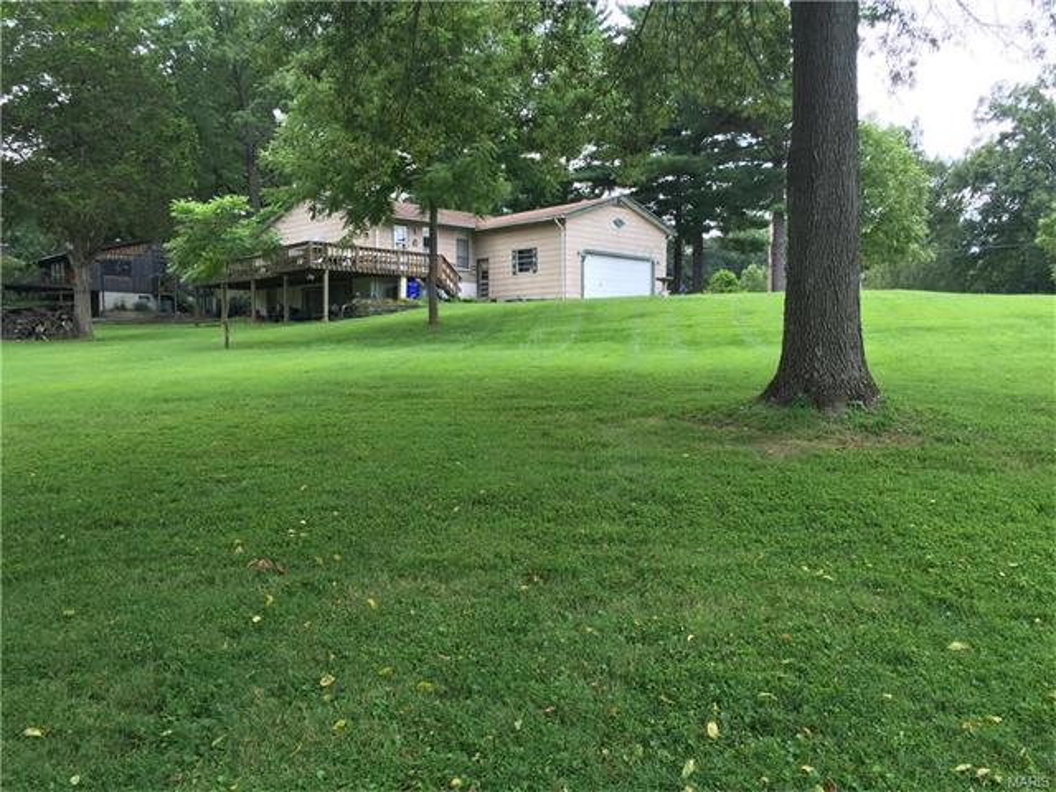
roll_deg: -1.5
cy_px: 396
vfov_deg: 48.2
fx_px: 885
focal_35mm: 29
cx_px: 528
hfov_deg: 61.7
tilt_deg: -1.0
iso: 32
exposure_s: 1/146
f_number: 2.2
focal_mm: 4.15
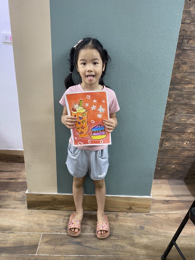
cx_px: 98
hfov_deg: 53.1
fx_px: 195
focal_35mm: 26
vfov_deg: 67.3
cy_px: 130
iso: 64
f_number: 1.8
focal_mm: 4.25
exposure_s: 1/50
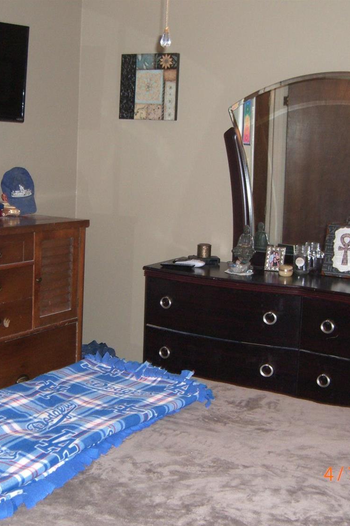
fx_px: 773
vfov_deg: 37.5
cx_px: 182
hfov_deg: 25.5
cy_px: 264
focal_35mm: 53
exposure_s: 1/60
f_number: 2.8
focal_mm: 7.9
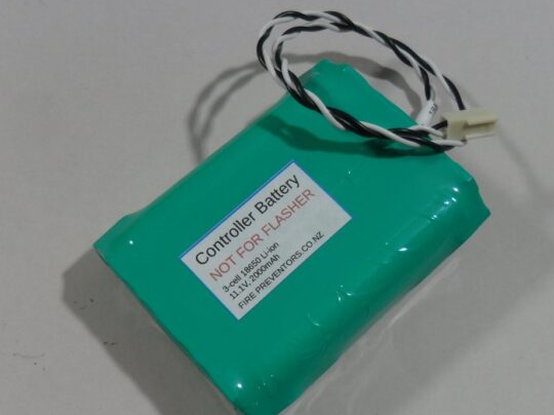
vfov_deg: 46.7
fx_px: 480
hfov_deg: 60.0
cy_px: 219
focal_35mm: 30
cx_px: 275
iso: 100
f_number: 3.5
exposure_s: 1/60
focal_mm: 4.9
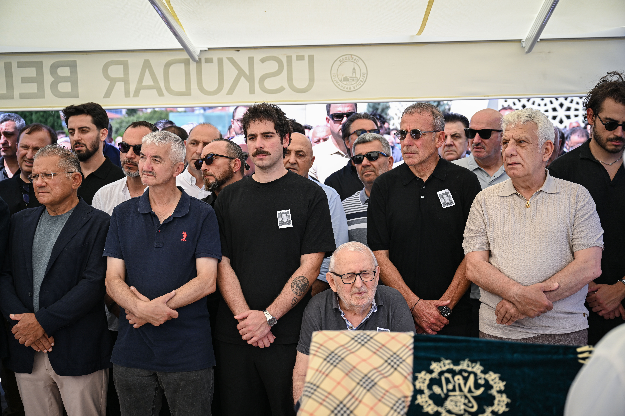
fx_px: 781
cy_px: 208
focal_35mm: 45
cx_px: 312
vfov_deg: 29.9
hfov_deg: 43.6
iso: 320
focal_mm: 45
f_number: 3.5
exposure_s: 1/1600
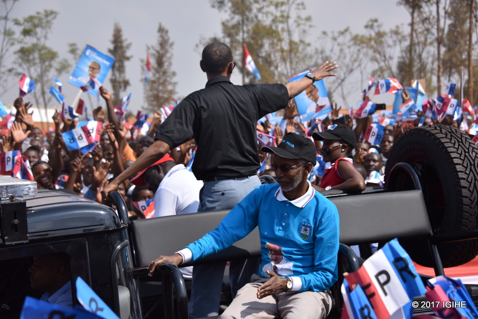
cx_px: 239
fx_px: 1089
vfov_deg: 16.7
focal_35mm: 82
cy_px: 160
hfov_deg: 24.7
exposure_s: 1/2500
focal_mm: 82
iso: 500
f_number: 6.3
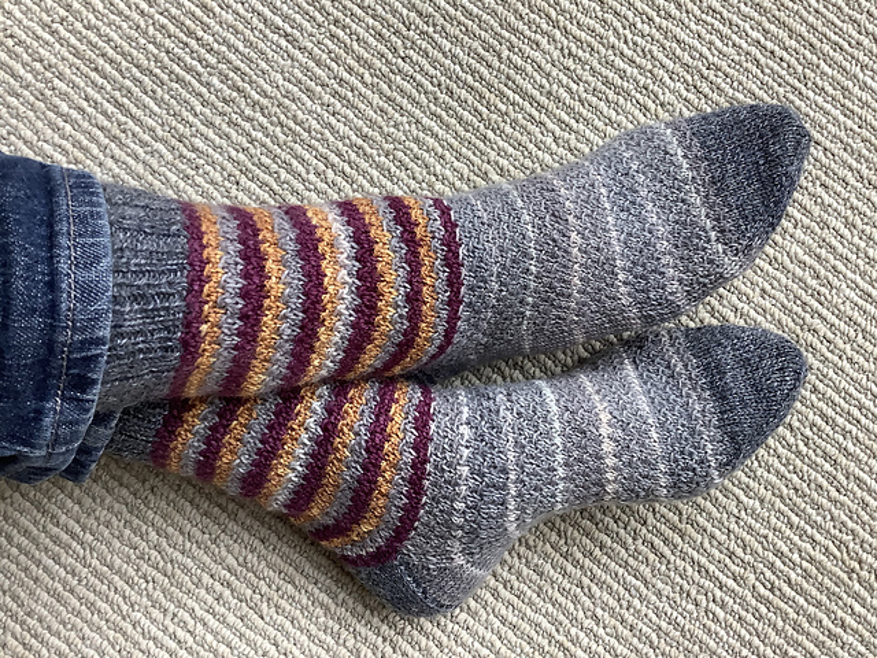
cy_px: 329
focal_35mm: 31
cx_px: 438
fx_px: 785
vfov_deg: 45.4
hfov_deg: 58.4
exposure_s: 1/60
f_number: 2.4
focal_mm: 3.3
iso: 80
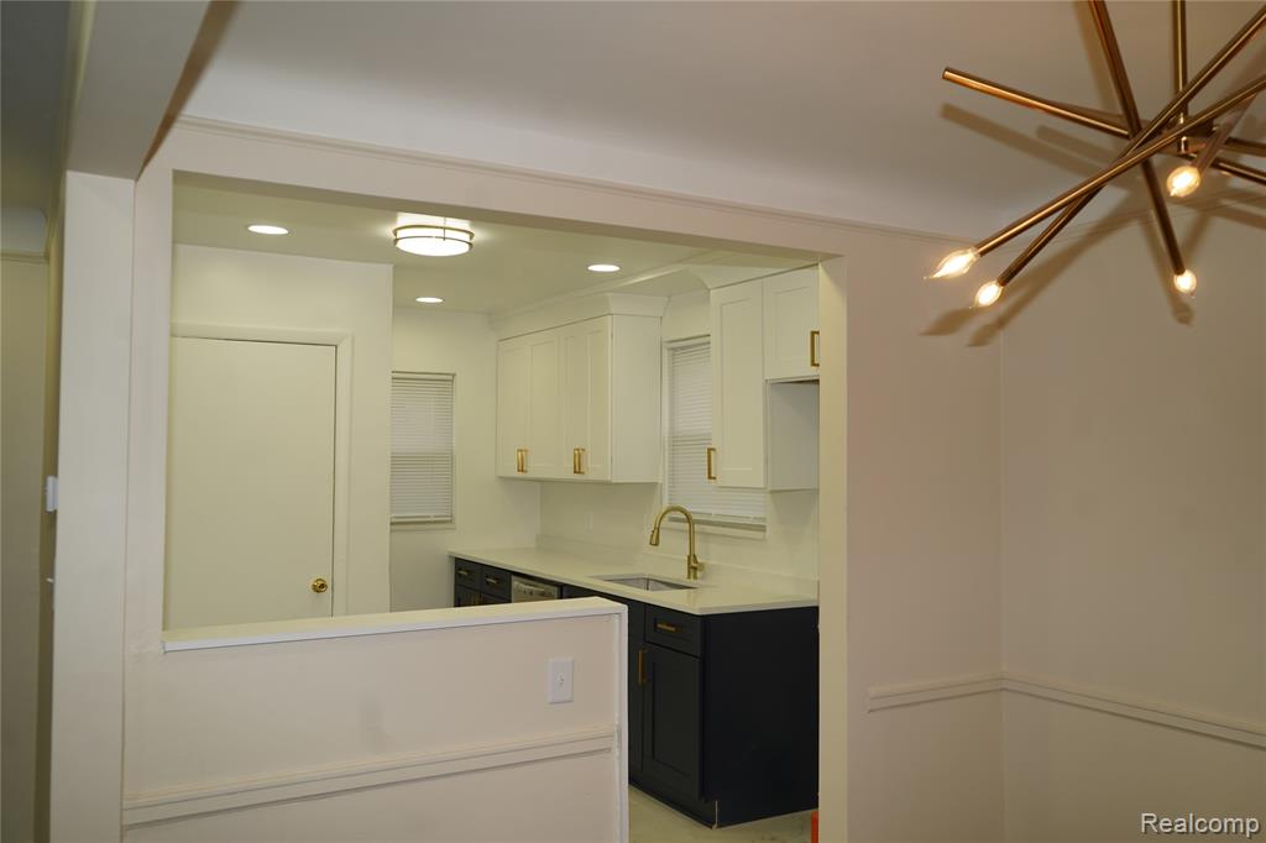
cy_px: 422
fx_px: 1019
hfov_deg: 63.7
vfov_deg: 44.9
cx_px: 633
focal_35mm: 29
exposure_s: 1/160
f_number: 4
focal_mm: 29
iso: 320
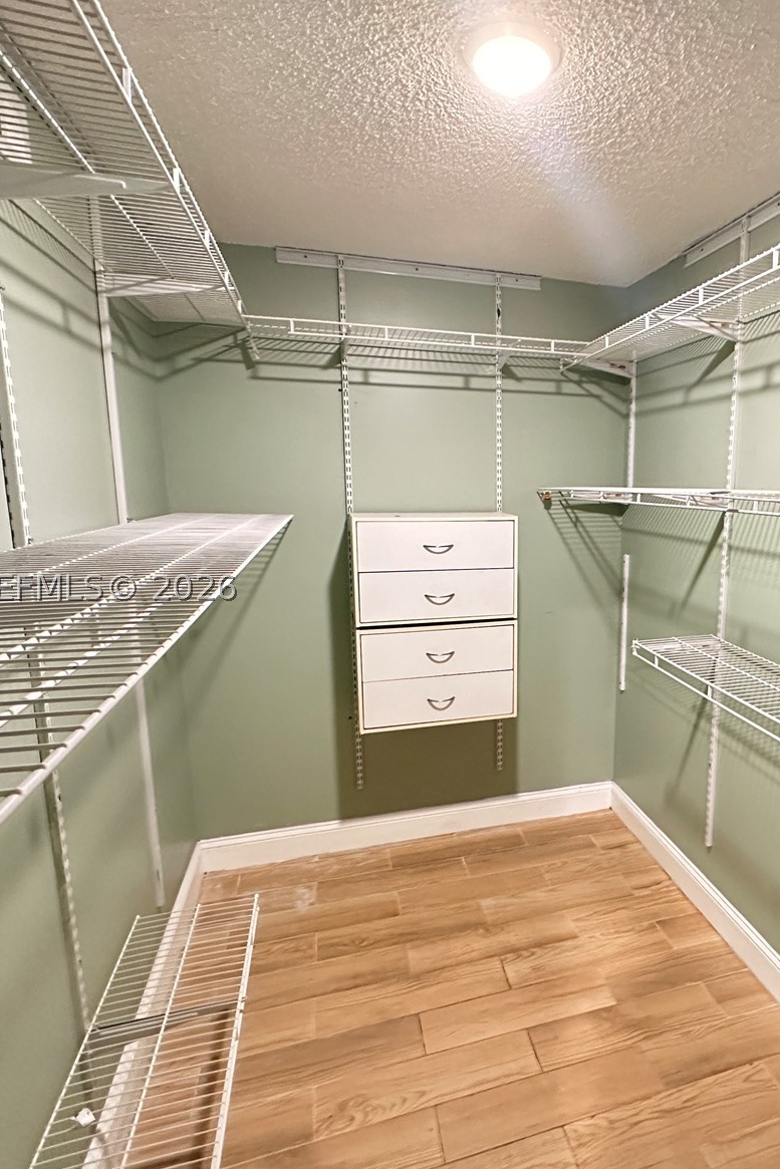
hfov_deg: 59.9
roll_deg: -1.1
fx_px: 650
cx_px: 544
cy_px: 587
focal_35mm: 20
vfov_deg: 84.0
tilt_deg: -9.1
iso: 1000
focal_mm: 2.22
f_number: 2.2
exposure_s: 1/40
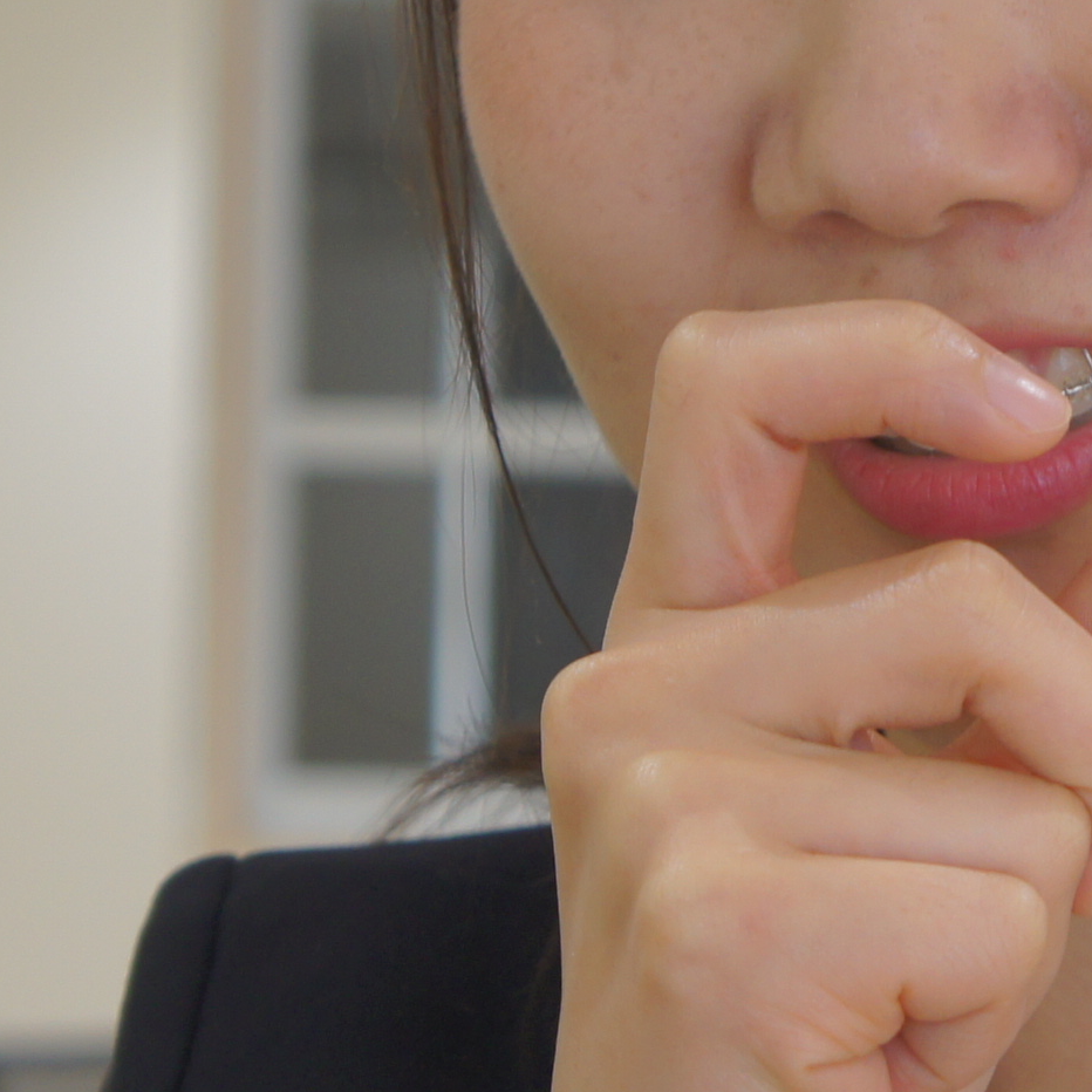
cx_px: 960
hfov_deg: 8.4
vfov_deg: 8.4
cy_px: 541
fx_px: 7391
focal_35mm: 207
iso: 200
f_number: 4.5
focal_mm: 33
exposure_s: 1/60
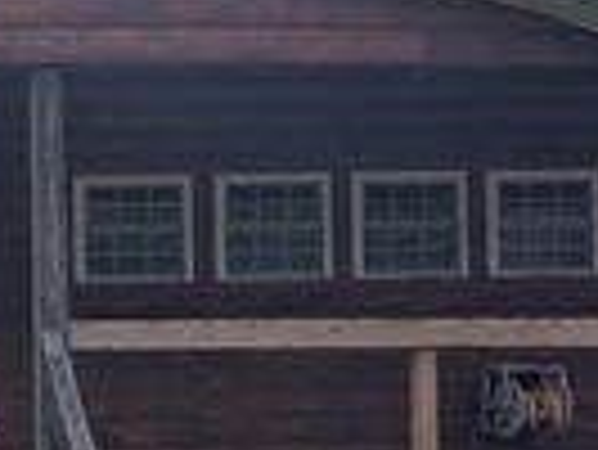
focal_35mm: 90
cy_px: 387
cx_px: -166
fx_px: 1556
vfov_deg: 16.3
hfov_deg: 20.1
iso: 18
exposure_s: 1/3448
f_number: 1.68
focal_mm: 6.9
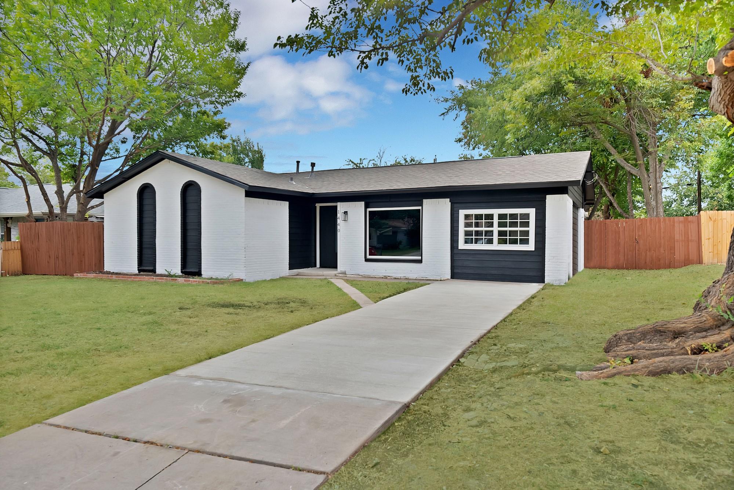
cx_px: 367
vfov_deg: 53.2
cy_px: 245
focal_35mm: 24
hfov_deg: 73.7
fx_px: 489
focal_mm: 24
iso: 640
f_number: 5.6
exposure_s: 1/200
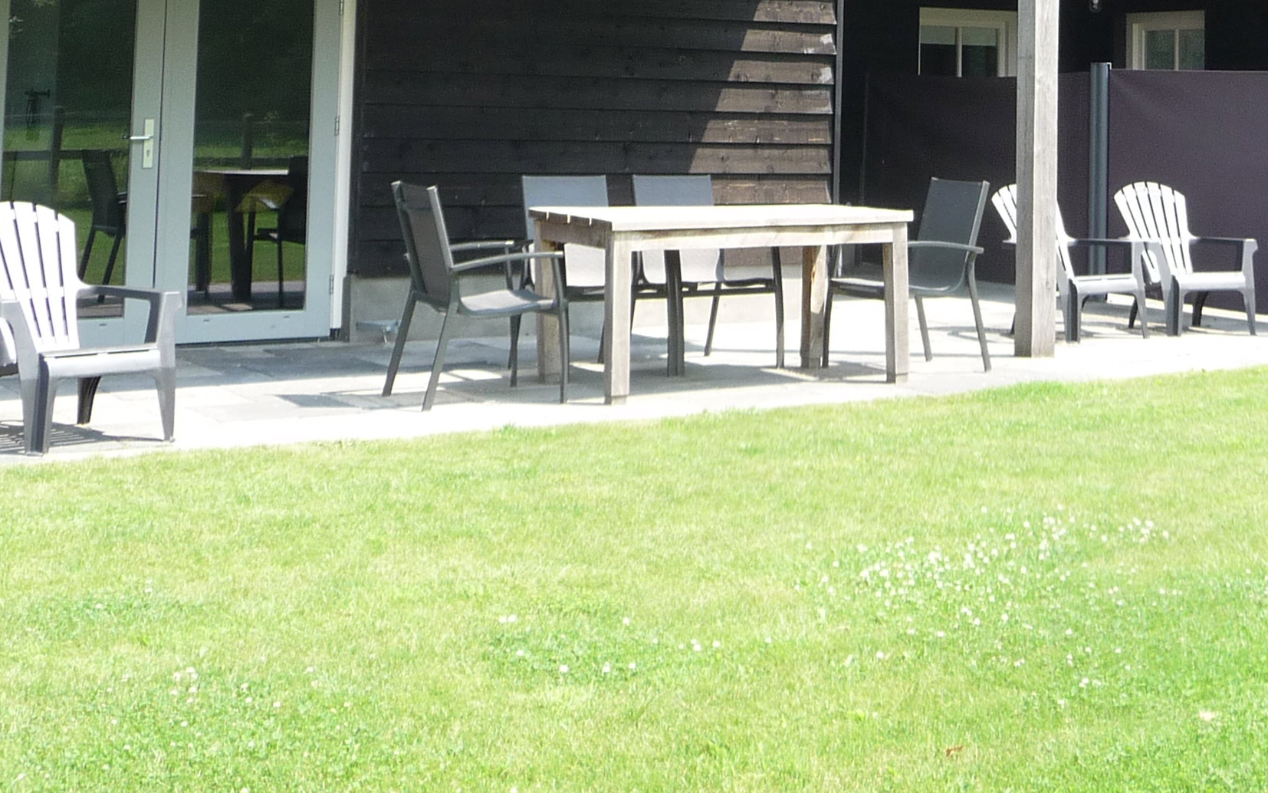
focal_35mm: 62
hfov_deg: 32.3
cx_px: 960
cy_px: -68
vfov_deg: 20.1
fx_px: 2143
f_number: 3.3
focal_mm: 4.7
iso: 100
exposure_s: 1/200
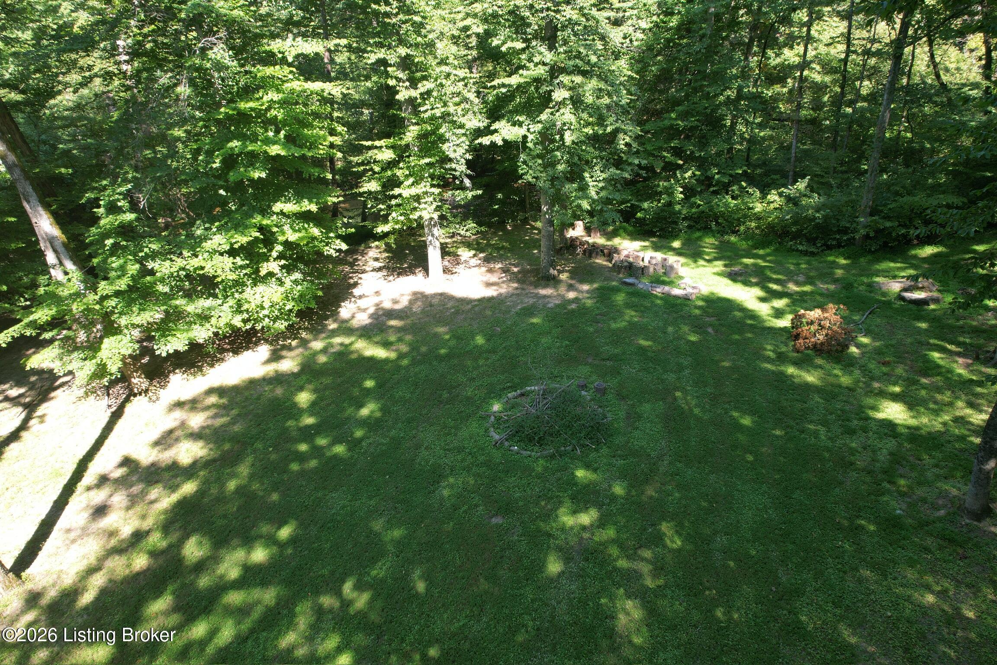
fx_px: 609
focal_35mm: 22
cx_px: 498
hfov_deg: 78.6
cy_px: 332
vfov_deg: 57.2
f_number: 2.8
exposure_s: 1/180
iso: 100
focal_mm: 8.38
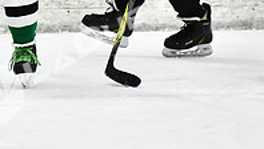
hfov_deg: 3.6
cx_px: -41
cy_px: -102
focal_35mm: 597
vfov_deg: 2.0
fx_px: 4185
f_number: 2.8
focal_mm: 130
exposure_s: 1/1250
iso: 5000
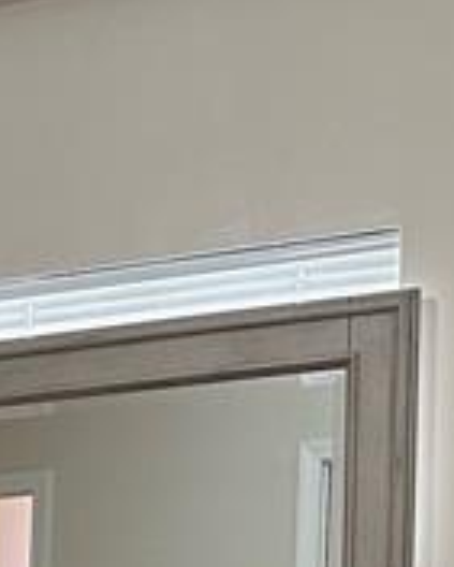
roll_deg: +2.7
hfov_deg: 10.4
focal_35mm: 136
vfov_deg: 12.5
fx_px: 2282
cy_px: 1128
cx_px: -477
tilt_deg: -11.0
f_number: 1.78
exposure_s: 1/60
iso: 400
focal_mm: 6.86
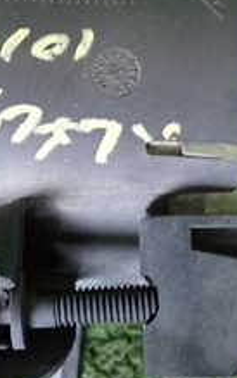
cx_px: 85
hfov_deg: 14.0
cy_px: 45
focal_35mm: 93
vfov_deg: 21.8
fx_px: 960
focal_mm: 5.79
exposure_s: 1/30
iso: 400
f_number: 2.4
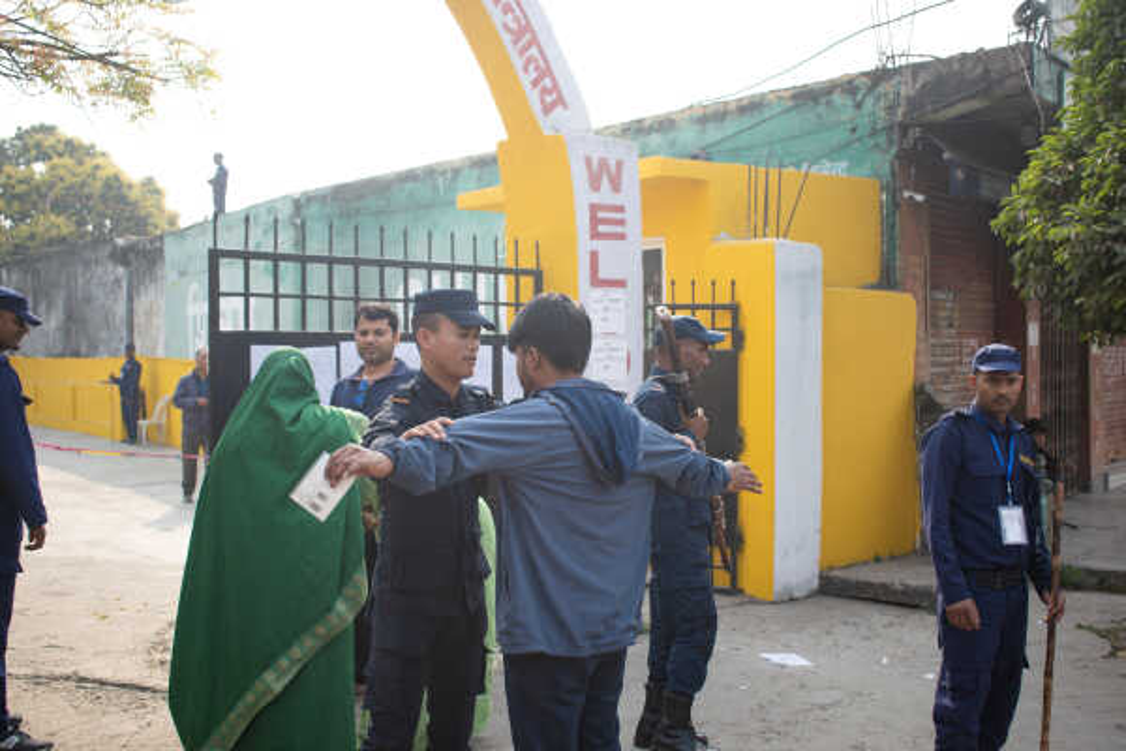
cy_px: 376
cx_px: 563
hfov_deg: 46.4
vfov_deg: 31.9
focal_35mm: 42
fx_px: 1314
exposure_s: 1/500
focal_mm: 28
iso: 200
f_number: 4.2
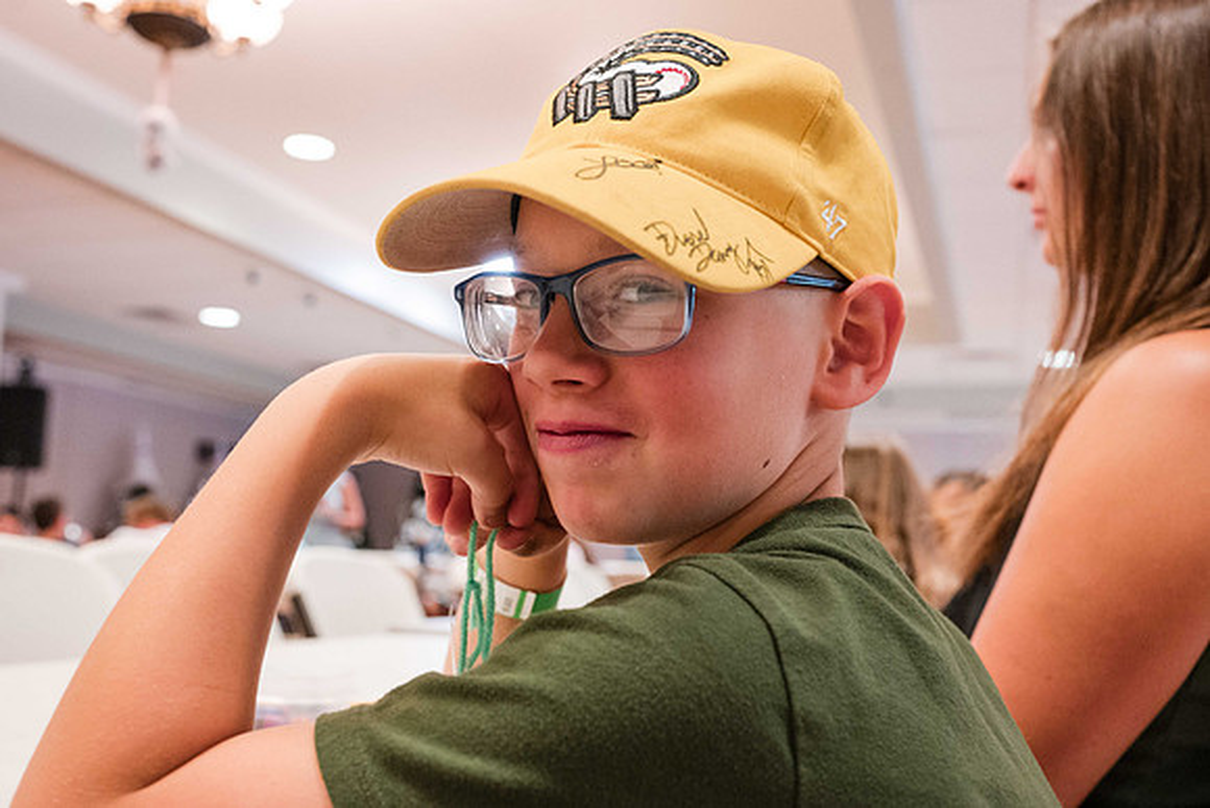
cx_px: 597
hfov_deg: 52.0
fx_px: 1240
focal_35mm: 37
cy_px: 400
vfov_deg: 36.1
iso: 6400
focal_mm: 35
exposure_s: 1/100
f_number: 5
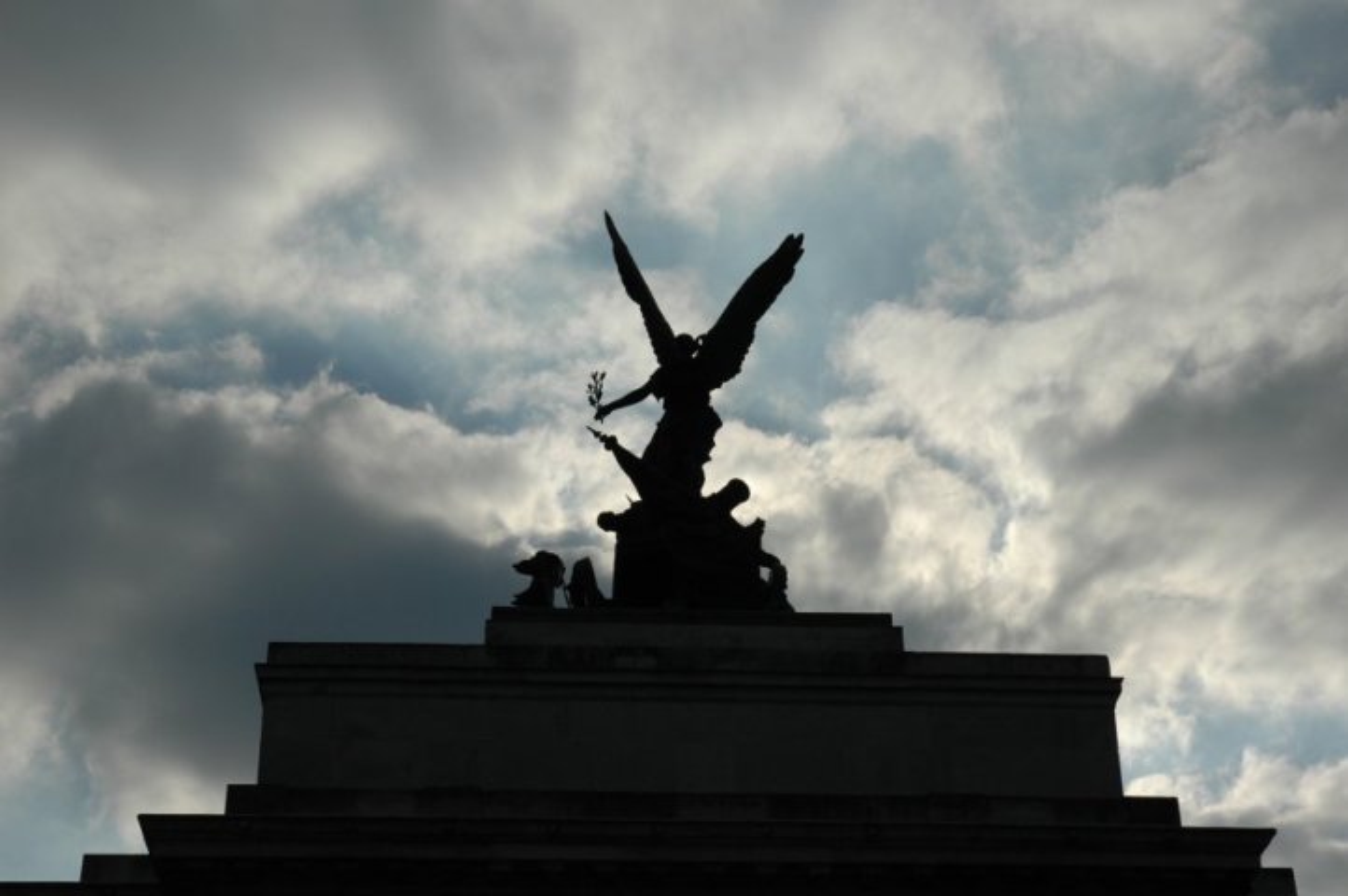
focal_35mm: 69
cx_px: 674
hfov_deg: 29.3
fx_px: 2581
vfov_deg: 19.7
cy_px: 448
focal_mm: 46
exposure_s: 1/3200
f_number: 7.1
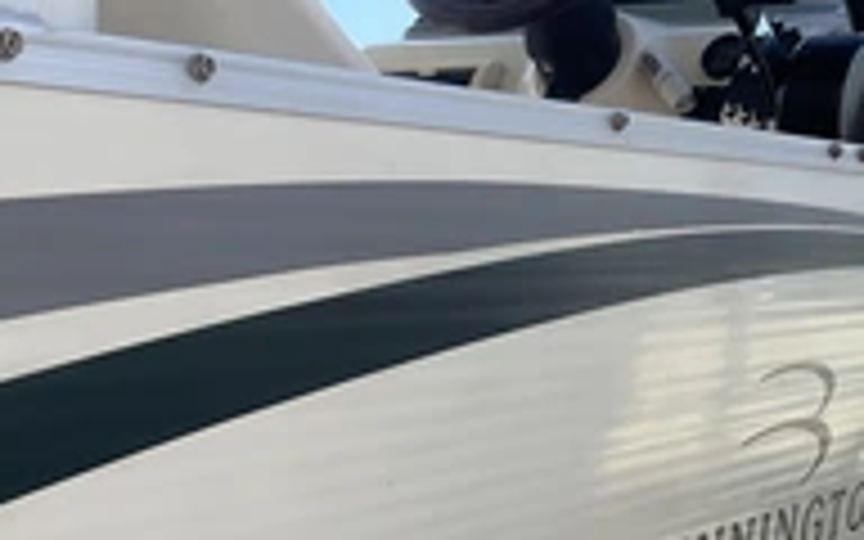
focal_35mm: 64
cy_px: 639
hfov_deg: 32.0
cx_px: 450
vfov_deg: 19.2
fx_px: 1507
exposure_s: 1/657
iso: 25
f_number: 1.8
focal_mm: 3
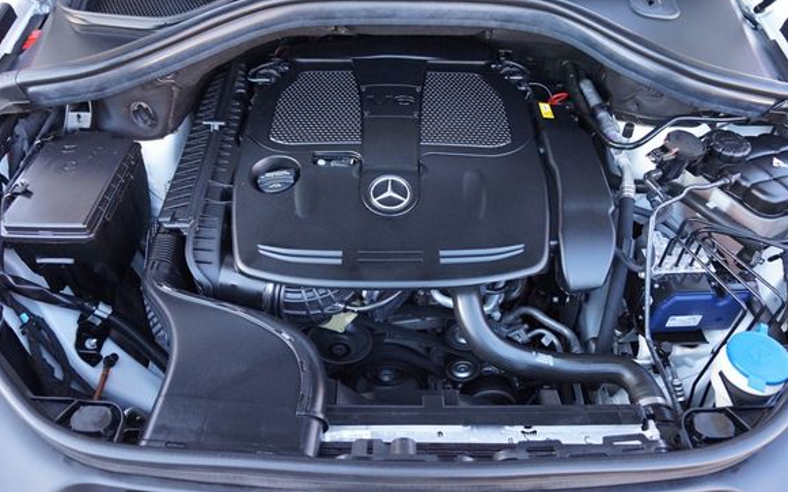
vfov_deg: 45.8
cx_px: 383
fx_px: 580
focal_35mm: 27
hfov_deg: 68.4
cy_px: 207
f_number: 4
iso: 1250
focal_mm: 16
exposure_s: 1/160
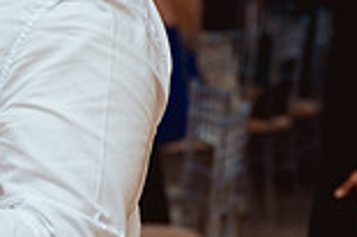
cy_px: -72
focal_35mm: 212
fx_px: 2100
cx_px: -58
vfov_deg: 6.4
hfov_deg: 9.6
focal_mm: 49
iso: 1250
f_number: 2.8
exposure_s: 1/160
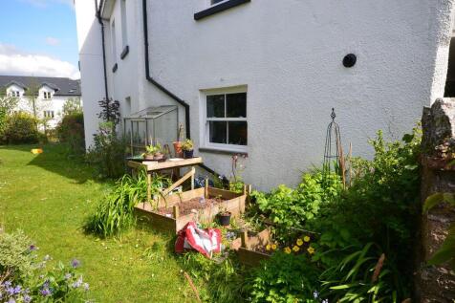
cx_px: 228
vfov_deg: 59.5
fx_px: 265
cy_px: 152
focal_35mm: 21
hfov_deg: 81.2
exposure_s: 1/250
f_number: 10
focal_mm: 14
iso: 360
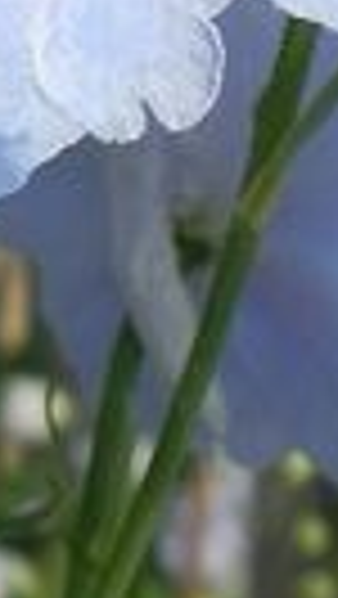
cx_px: -297
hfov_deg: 5.5
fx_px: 3451
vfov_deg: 9.7
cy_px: -202
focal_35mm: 217
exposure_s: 1/2000
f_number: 3.5
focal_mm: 5.9
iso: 160
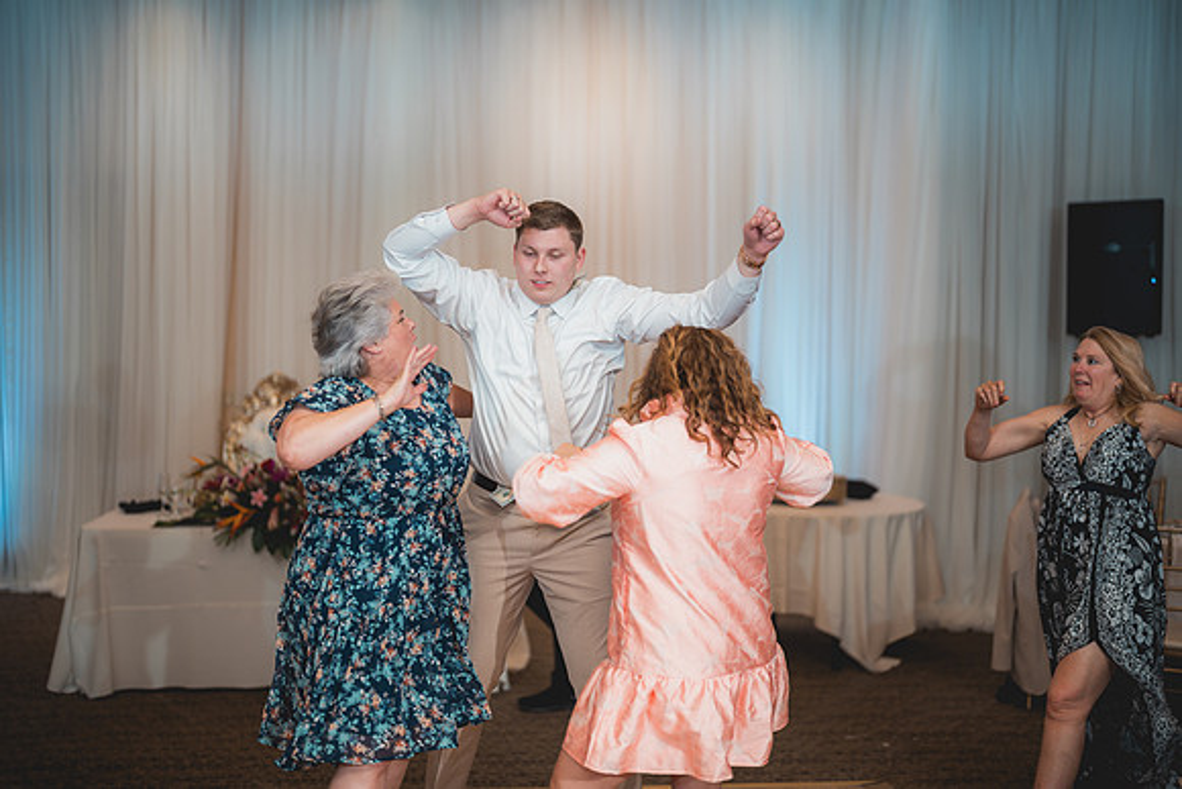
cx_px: 591
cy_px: 394
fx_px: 1642
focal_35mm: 50
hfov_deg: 39.6
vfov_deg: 27.0
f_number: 1.2
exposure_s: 1/250
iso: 80
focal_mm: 50
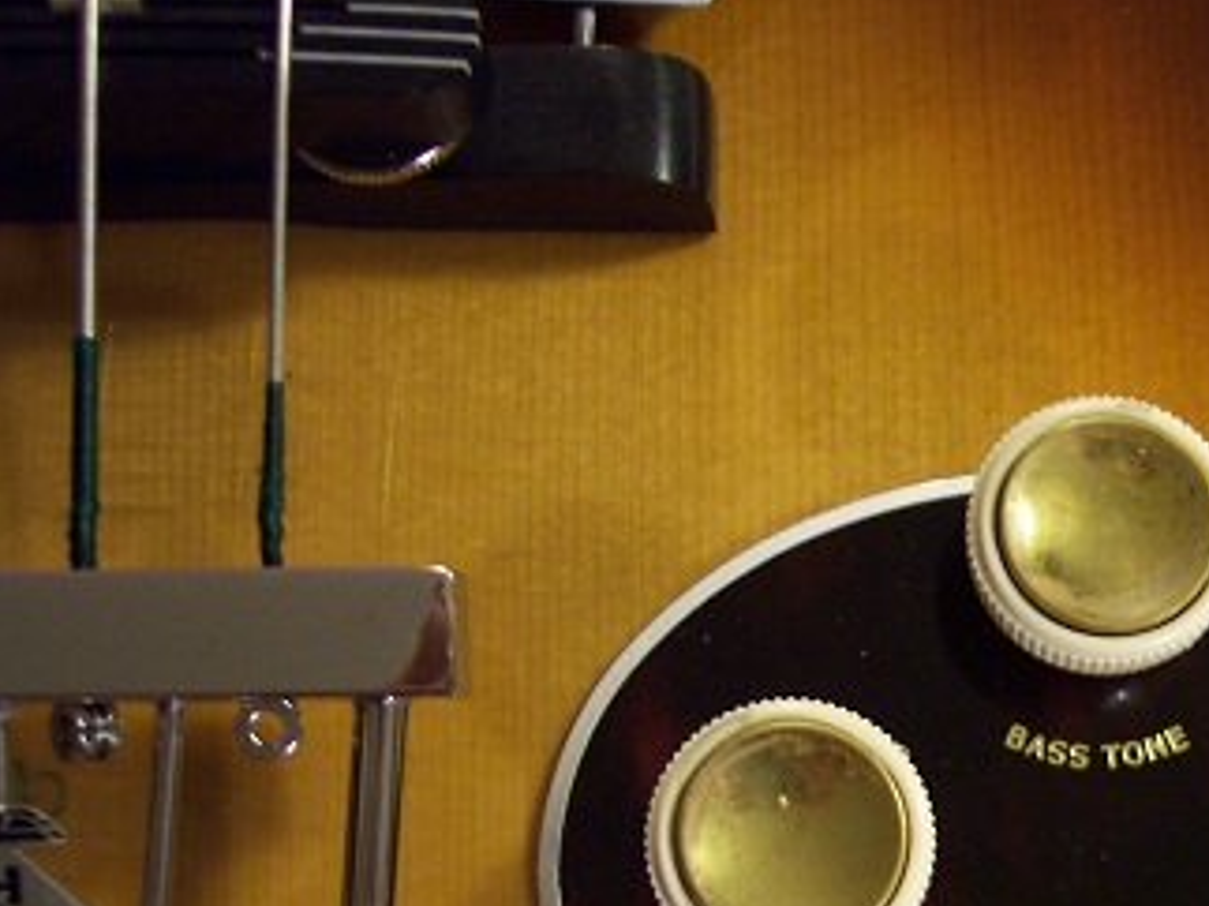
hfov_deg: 24.9
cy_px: 807
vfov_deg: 19.0
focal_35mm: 76
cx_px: 1080
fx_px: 2653
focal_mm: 8
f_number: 2.8
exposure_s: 1/15
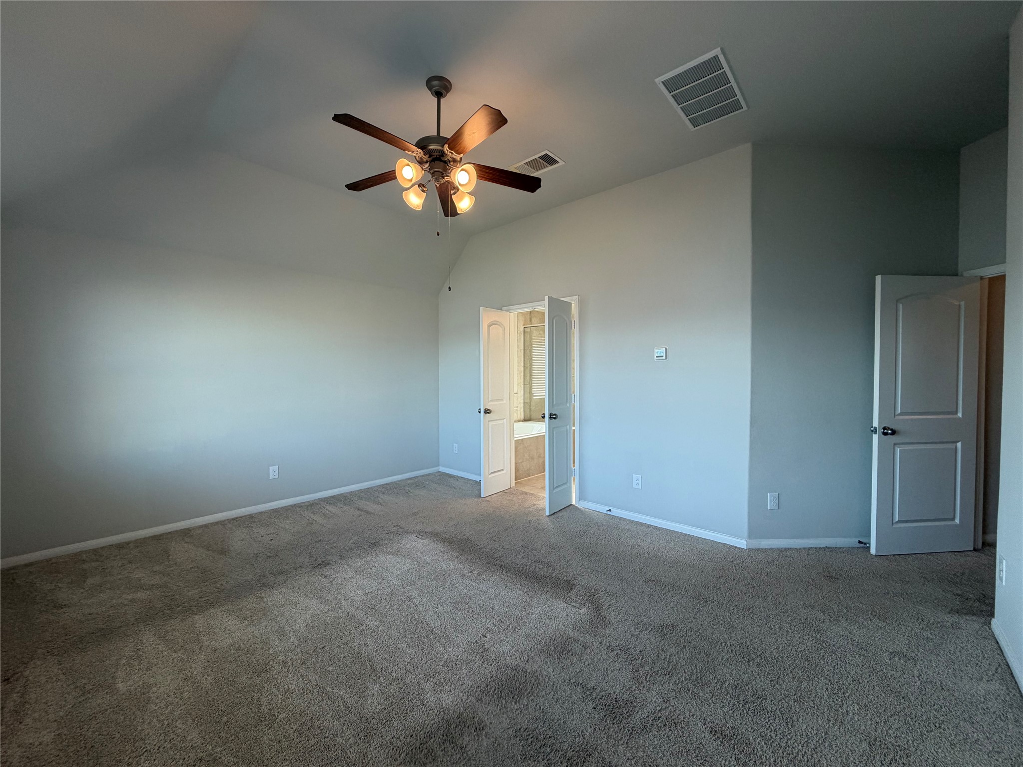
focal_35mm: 14
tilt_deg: -1.3
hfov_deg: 102.1
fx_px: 414
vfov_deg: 85.7
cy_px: 384
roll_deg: +0.3
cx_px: 512
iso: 160
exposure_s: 1/120
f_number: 2.2
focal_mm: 2.22
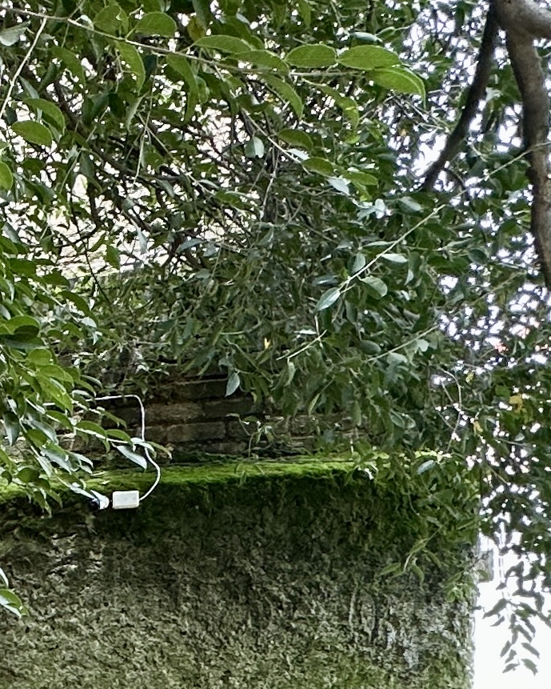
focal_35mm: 64
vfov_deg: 27.0
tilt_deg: -1.4
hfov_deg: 17.8
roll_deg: +0.5
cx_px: -510
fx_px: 1304
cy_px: 770
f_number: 2.2
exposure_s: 1/99
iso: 100
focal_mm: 2.22
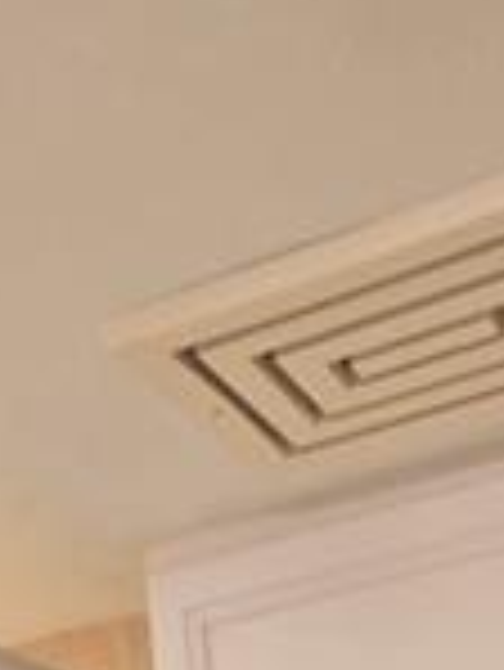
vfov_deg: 16.0
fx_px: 1299
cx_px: 252
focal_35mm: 67
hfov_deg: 22.0
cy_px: 1547
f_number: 2.2
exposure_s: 1/60
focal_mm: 2.2
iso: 400
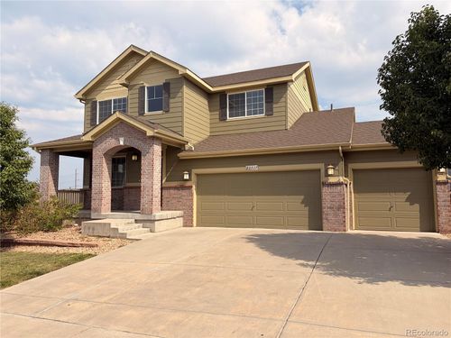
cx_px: 226
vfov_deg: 53.1
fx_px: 339
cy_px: 169
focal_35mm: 26
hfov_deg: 67.3
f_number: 1.6
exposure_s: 1/4608
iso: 50
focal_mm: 5.96
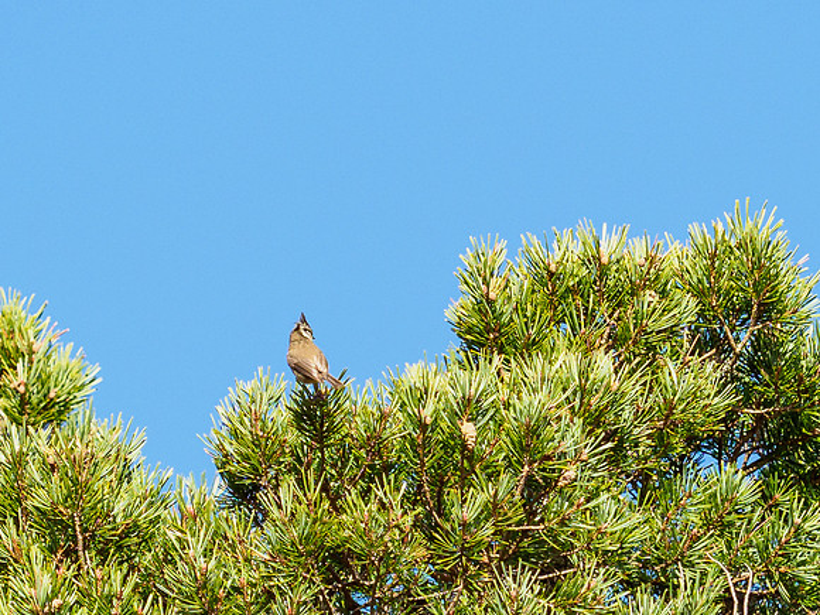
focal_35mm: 1018
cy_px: 372
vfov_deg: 1.5
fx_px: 24122
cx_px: 378
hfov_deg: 1.9
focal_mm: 150
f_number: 2.8
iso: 400
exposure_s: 1/1600
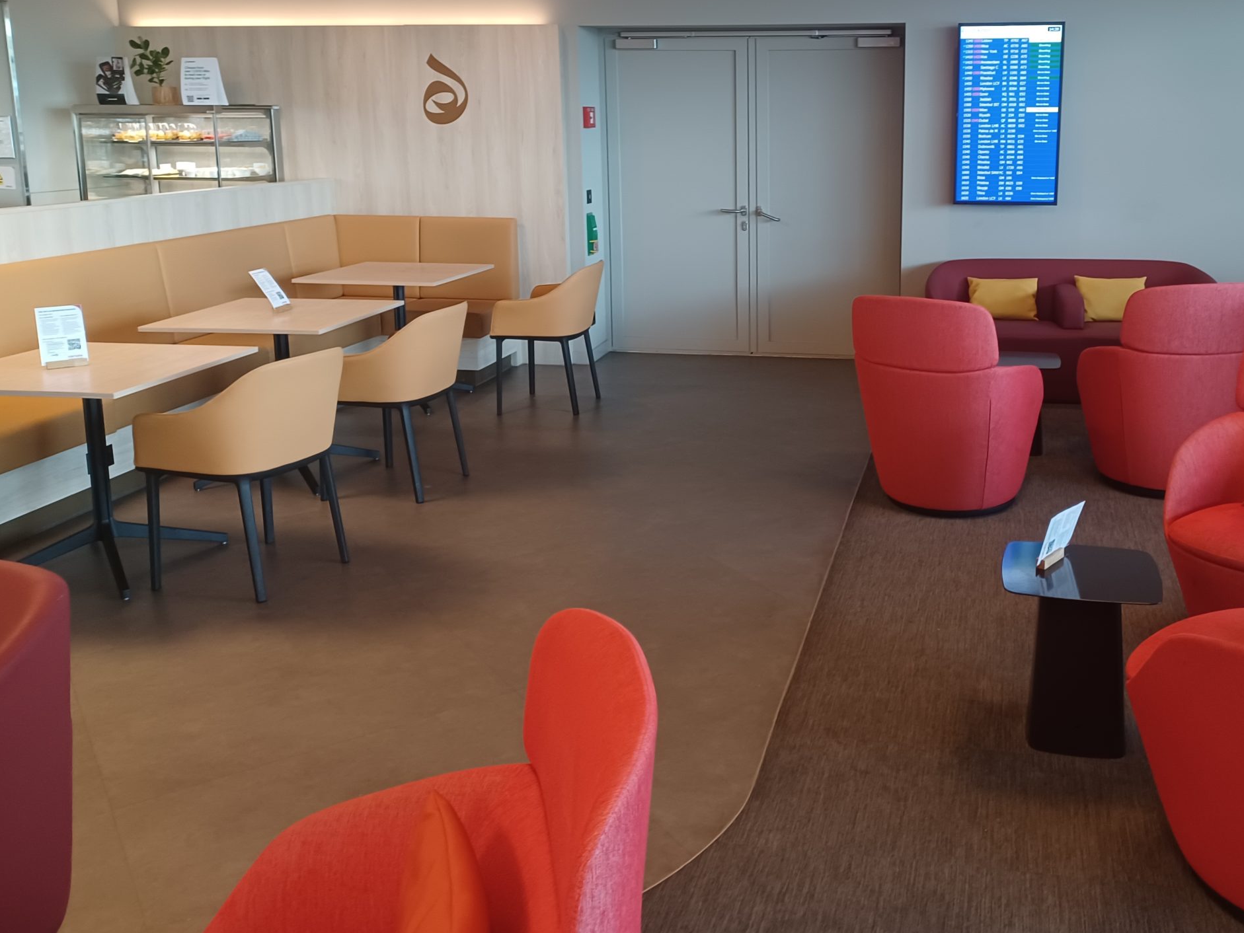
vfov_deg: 41.4
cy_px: 324
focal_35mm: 34
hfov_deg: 53.2
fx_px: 1222
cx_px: 792
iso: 320
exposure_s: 1/33.3
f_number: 1.8
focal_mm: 4.6
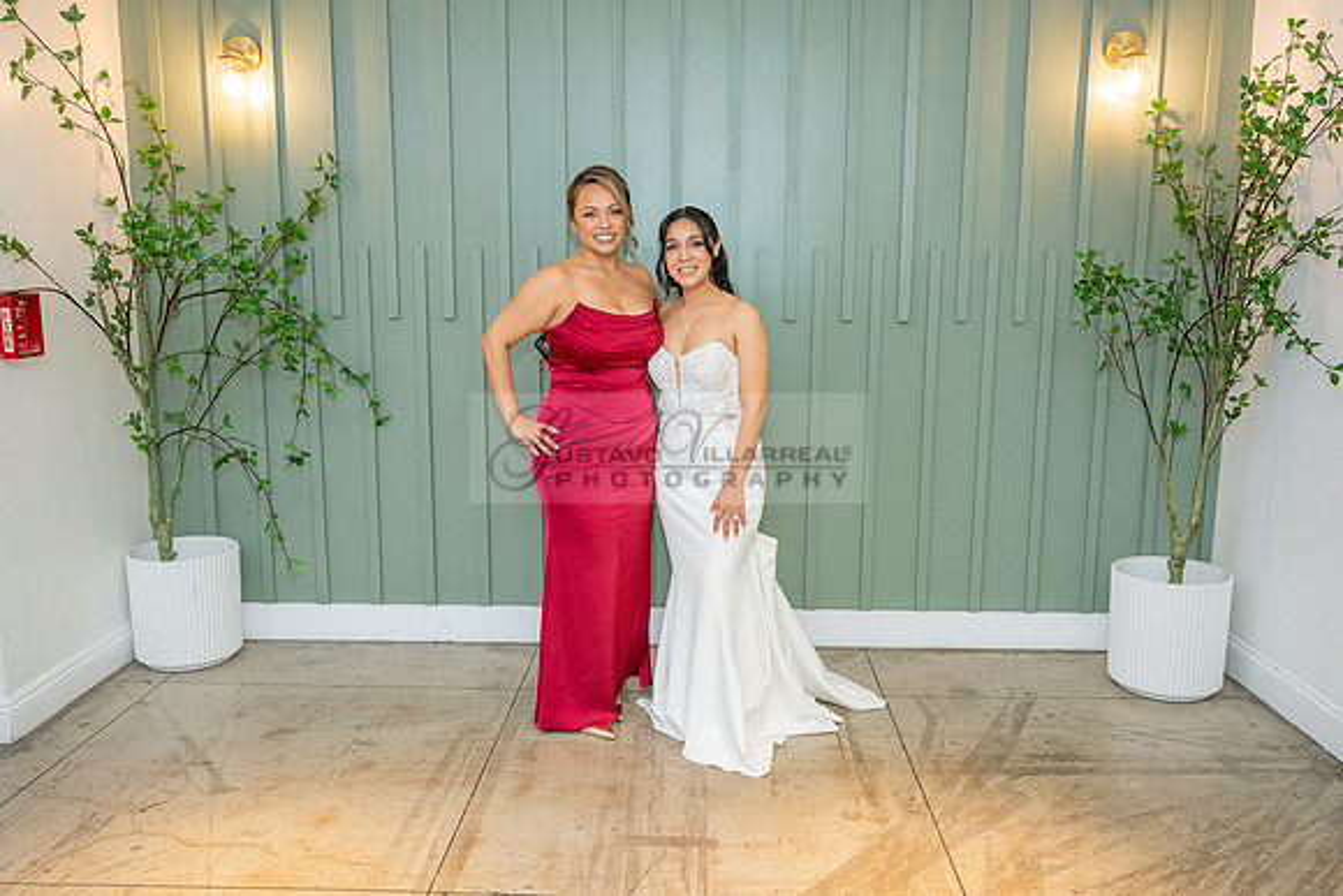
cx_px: 672
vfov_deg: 44.3
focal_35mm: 30
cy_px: 448
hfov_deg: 62.8
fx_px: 1101
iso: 2000
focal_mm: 29.5
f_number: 3.2
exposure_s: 1/200
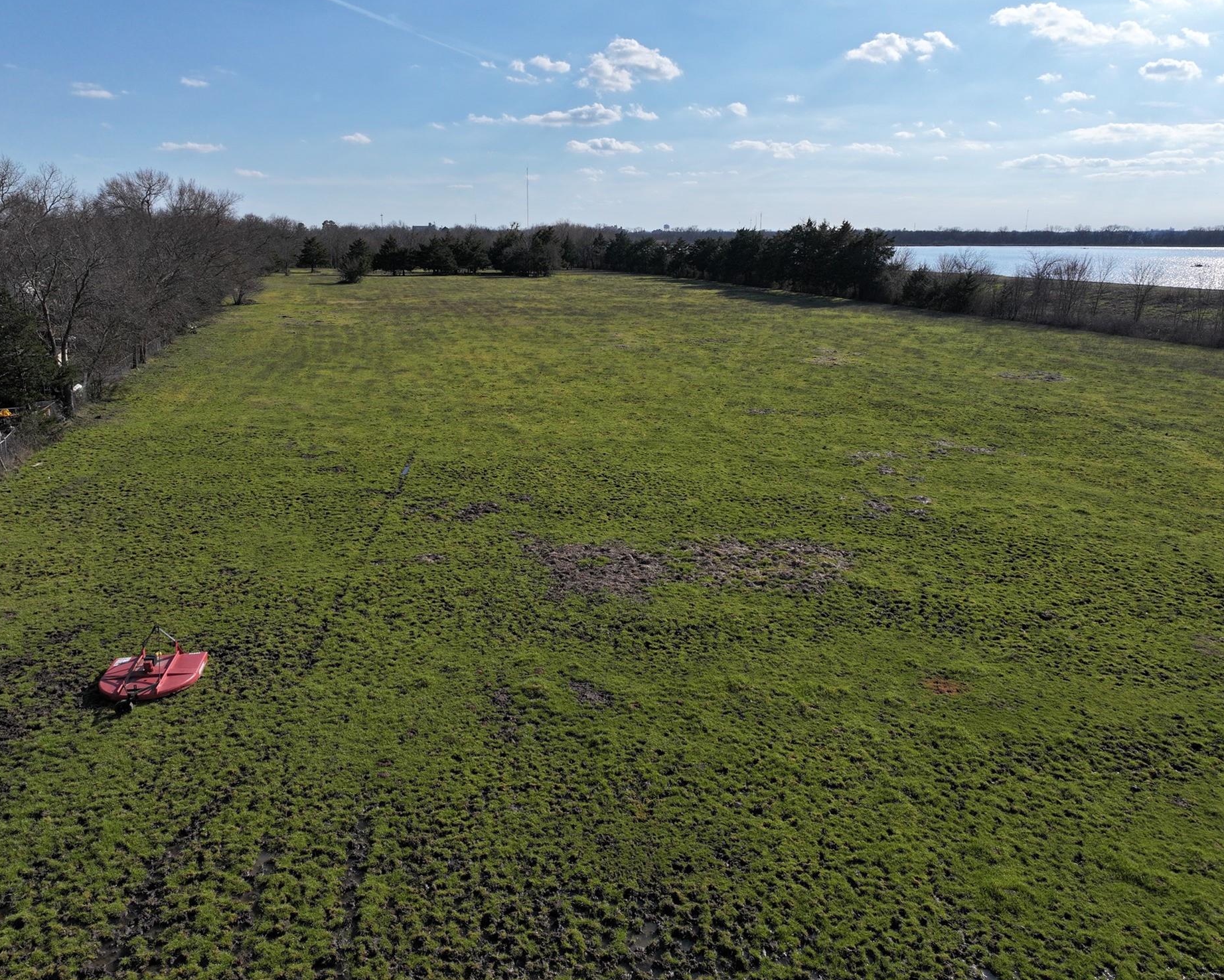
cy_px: 493
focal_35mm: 26
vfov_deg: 54.9
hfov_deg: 66.0
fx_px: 942
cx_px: 582
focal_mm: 12.29
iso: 160
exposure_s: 1/4000
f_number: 2.8
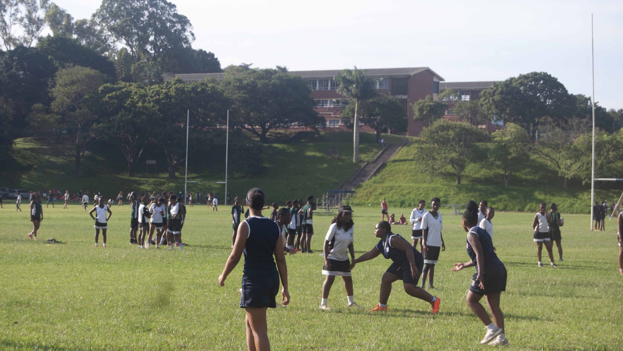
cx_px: 310
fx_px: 1446
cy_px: 193
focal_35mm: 88
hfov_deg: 24.3
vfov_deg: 13.8
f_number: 6.3
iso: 100
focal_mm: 55
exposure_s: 1/160
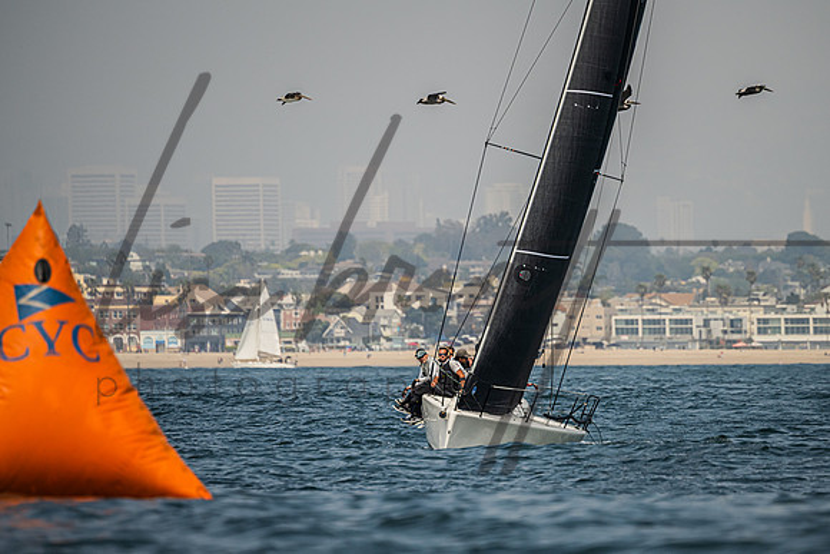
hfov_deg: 4.2
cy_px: 332
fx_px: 11352
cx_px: 496
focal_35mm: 492
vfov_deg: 2.8
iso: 450
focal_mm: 400
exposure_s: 1/4000
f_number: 5.6
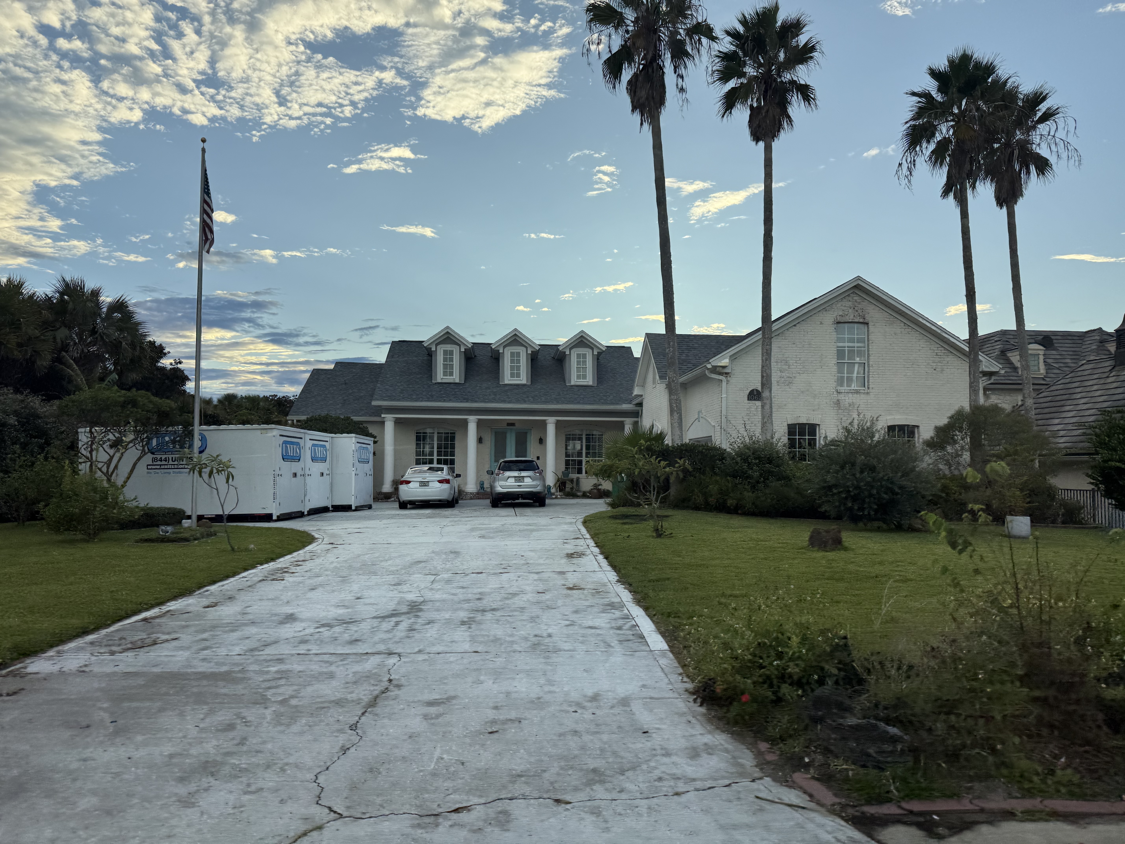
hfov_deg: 71.6
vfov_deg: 56.8
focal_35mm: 24
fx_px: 780
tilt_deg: +3.6
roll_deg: +0.6
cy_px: 422
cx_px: 562
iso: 80
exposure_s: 1/488
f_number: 1.78
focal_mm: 6.76
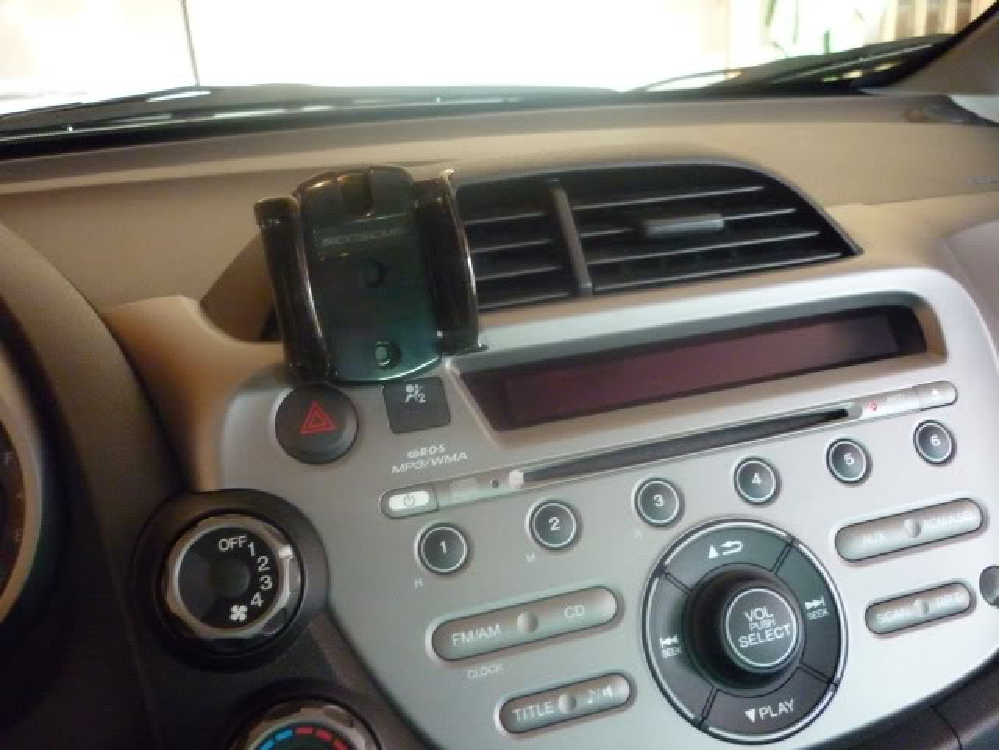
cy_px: 375
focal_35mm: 33
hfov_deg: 55.4
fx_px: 952
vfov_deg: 42.9
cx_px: 500
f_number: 2.8
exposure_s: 1/40
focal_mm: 5.5
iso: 800
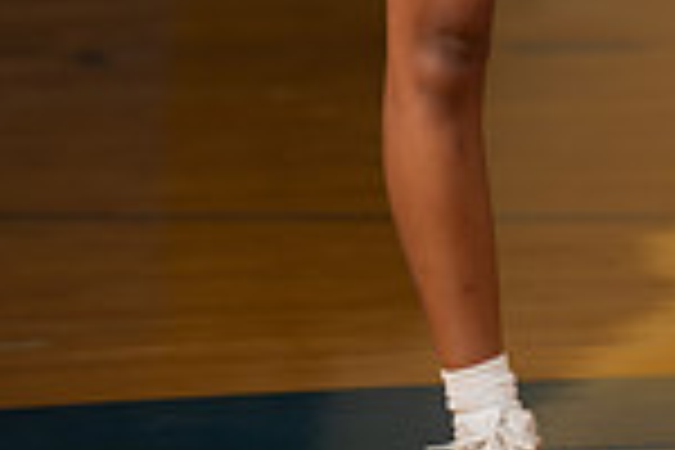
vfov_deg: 4.3
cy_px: -297
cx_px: 634
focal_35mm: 316
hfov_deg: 6.5
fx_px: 5925
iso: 500
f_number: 2.8
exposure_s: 1/160
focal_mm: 105
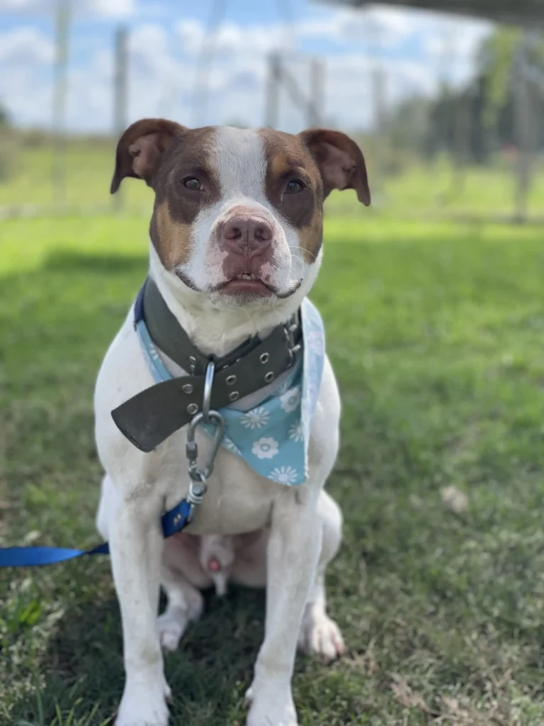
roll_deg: +0.6
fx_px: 1341
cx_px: 272
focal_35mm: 64
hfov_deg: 22.9
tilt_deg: -8.8
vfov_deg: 30.3
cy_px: 363
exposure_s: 1/501
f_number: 2.2
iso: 32
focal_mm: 7.5
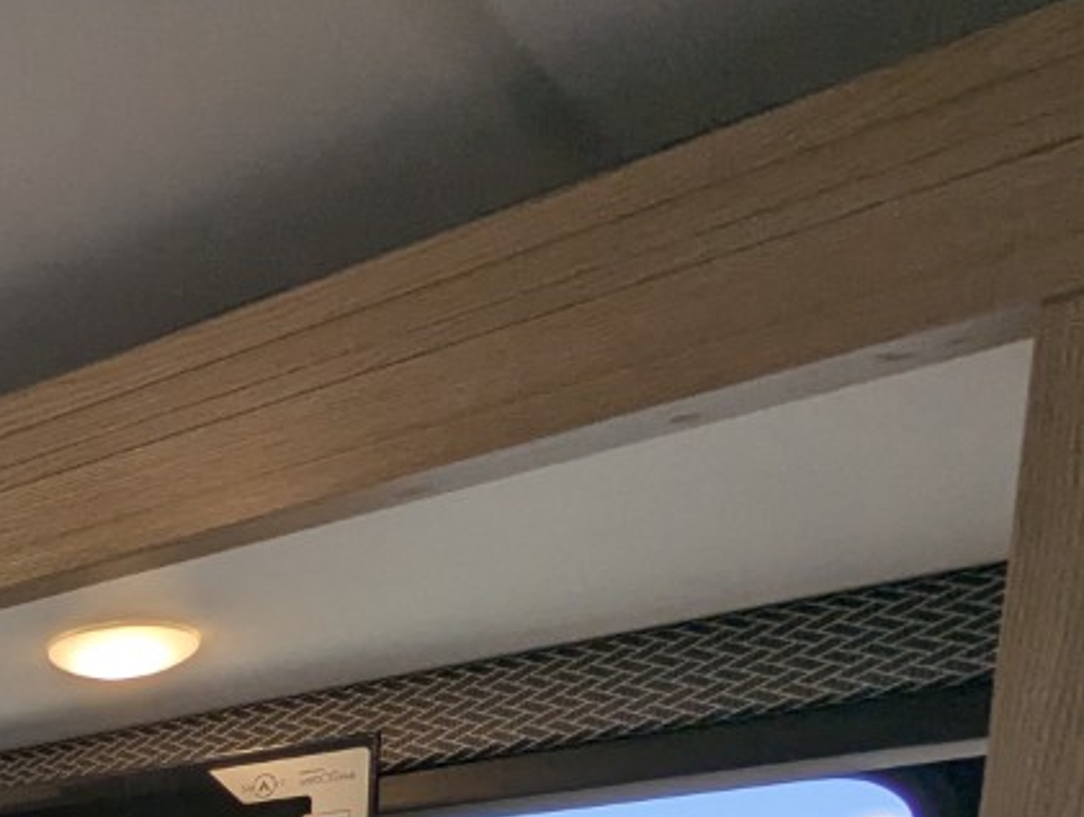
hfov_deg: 26.1
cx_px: -557
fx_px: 1662
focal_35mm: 53
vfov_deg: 21.6
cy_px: 1325
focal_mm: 2.35
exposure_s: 1/289
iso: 53
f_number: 2.2
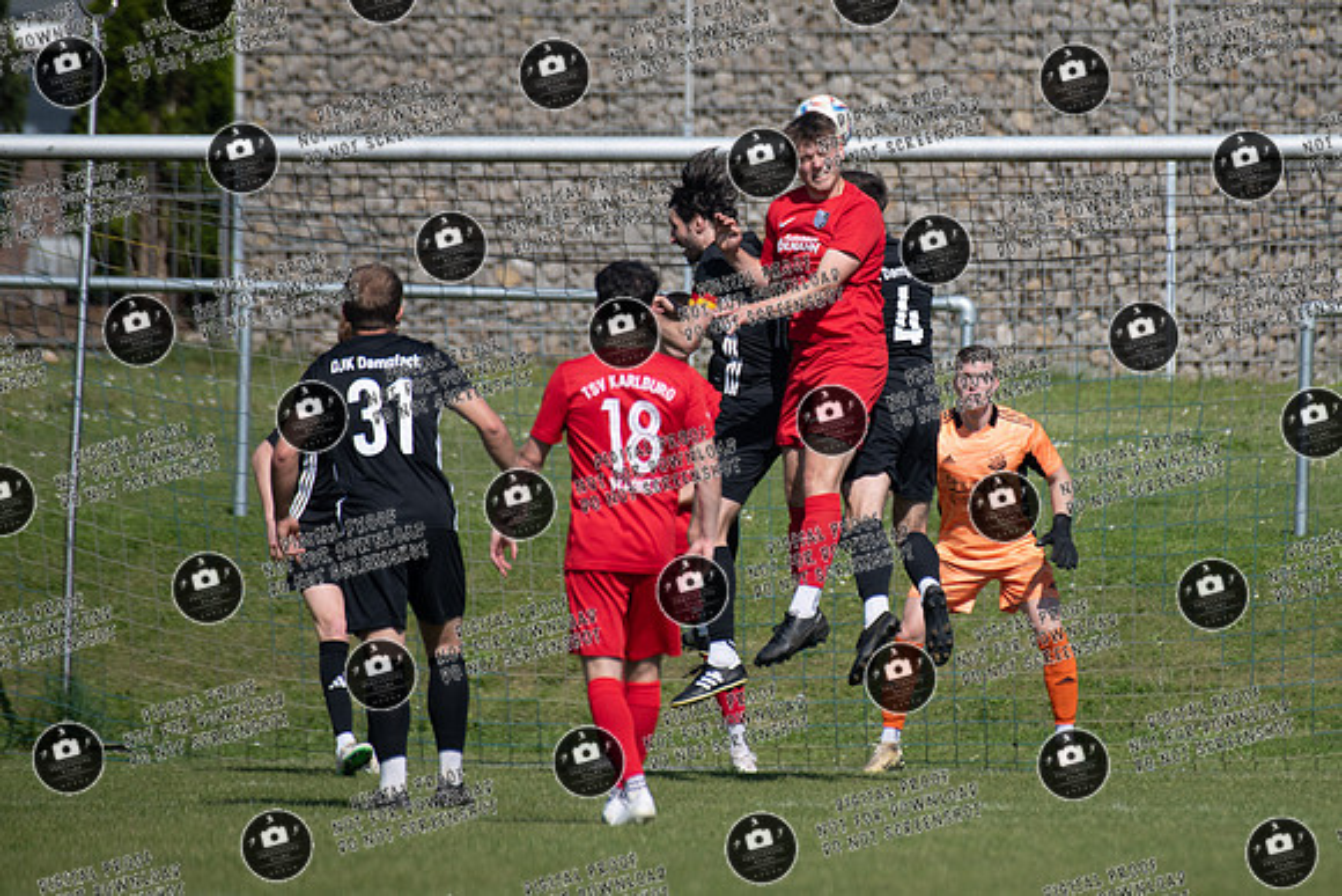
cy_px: 340
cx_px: 898
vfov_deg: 2.0
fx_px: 26078
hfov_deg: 2.9
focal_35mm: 699
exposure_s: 1/1600
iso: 220
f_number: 5.6
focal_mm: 480
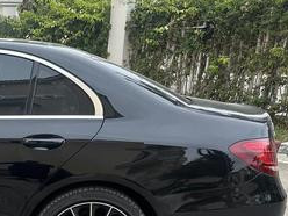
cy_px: 258
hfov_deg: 26.7
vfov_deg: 21.6
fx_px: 524
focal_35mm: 63
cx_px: -72
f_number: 1.78
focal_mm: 6.86
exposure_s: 1/843
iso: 80
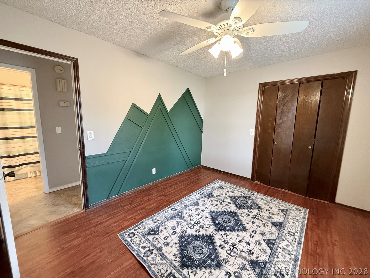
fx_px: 150
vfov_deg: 85.7
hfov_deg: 102.1
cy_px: 139
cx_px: 185
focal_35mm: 14
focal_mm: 2.22
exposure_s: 1/60
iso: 640
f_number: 2.2
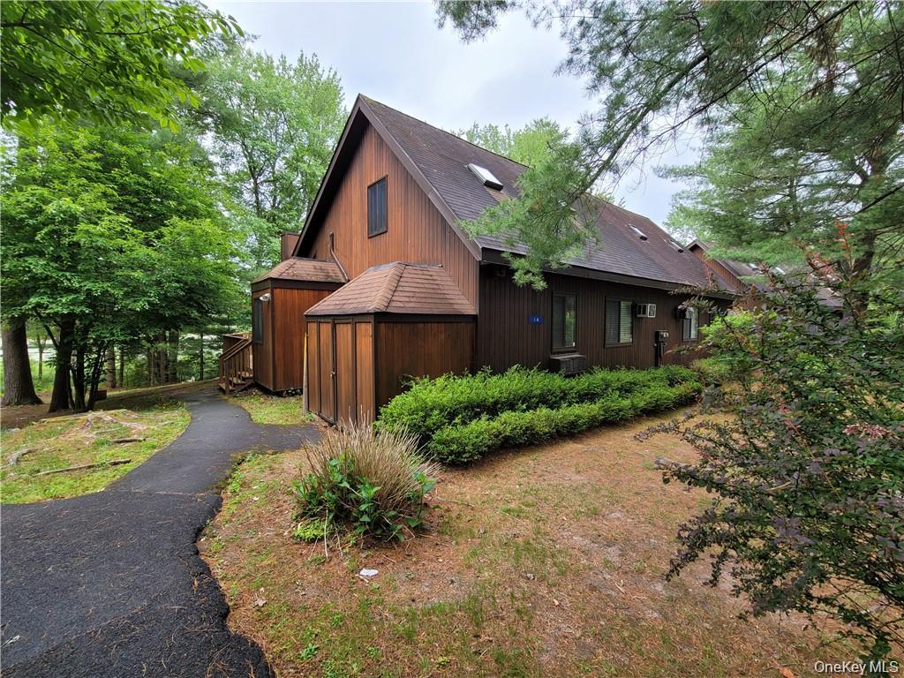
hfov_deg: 106.2
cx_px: 452
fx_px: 339
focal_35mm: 13
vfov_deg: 89.9
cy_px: 339
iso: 64
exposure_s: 1/381
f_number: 2.2
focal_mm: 2.2
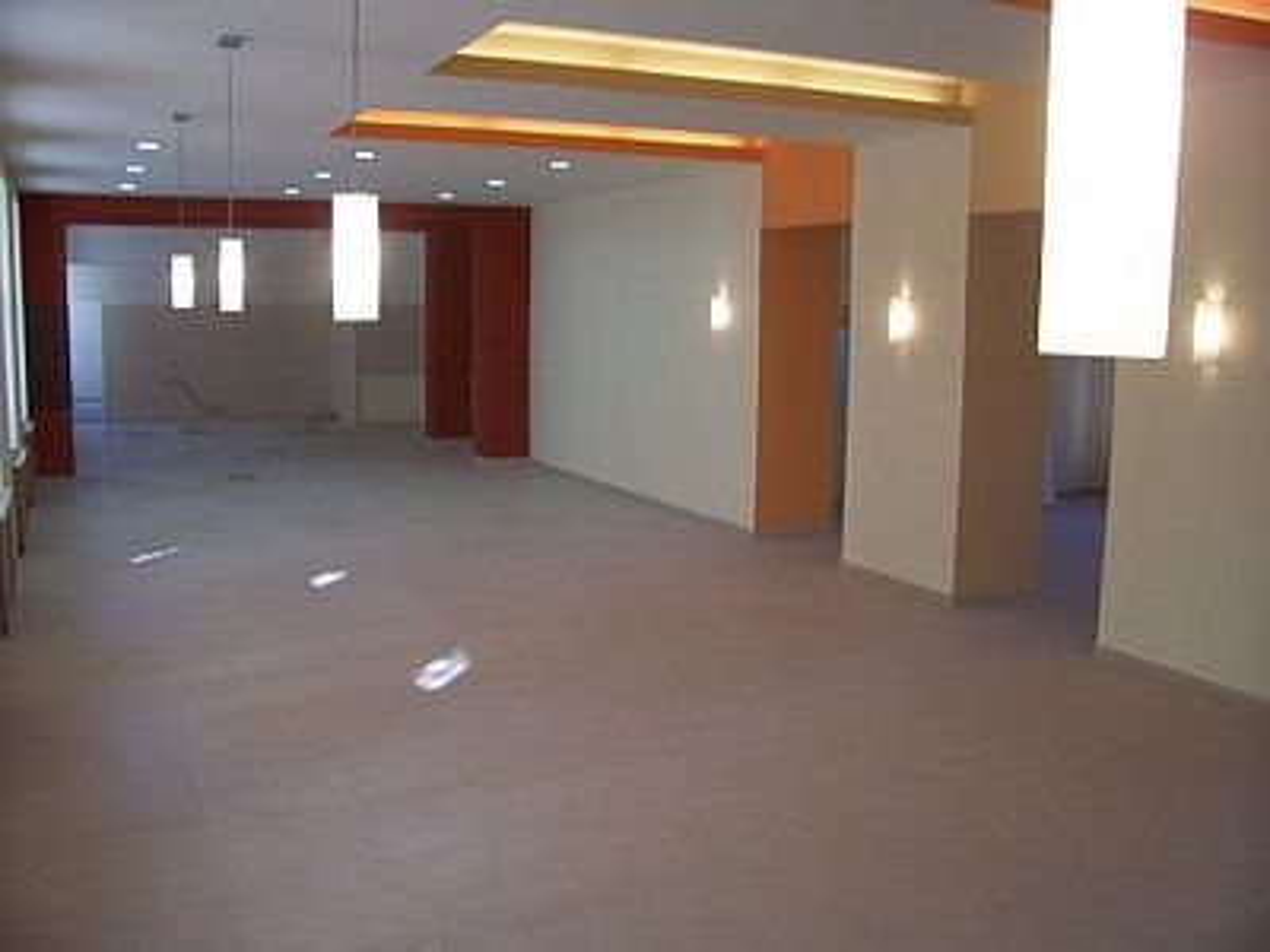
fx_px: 1247
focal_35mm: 34
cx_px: 635
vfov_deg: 41.8
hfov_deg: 54.0
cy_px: 476
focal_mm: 5.6
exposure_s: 1/60
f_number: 2.7
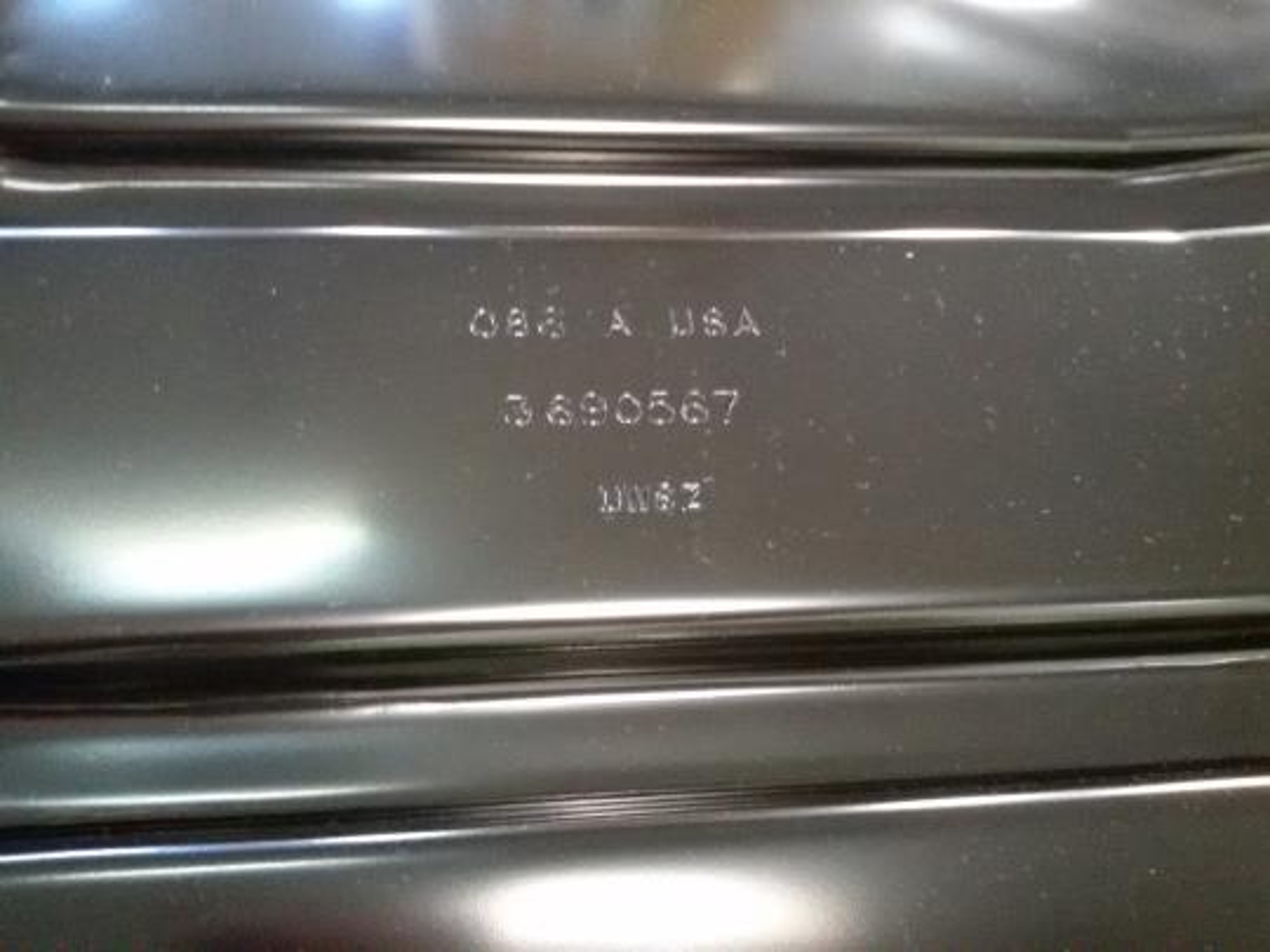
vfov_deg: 45.4
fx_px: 1137
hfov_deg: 58.4
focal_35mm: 31
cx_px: 635
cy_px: 476
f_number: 2.4
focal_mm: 2.93
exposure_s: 1/33
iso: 1000
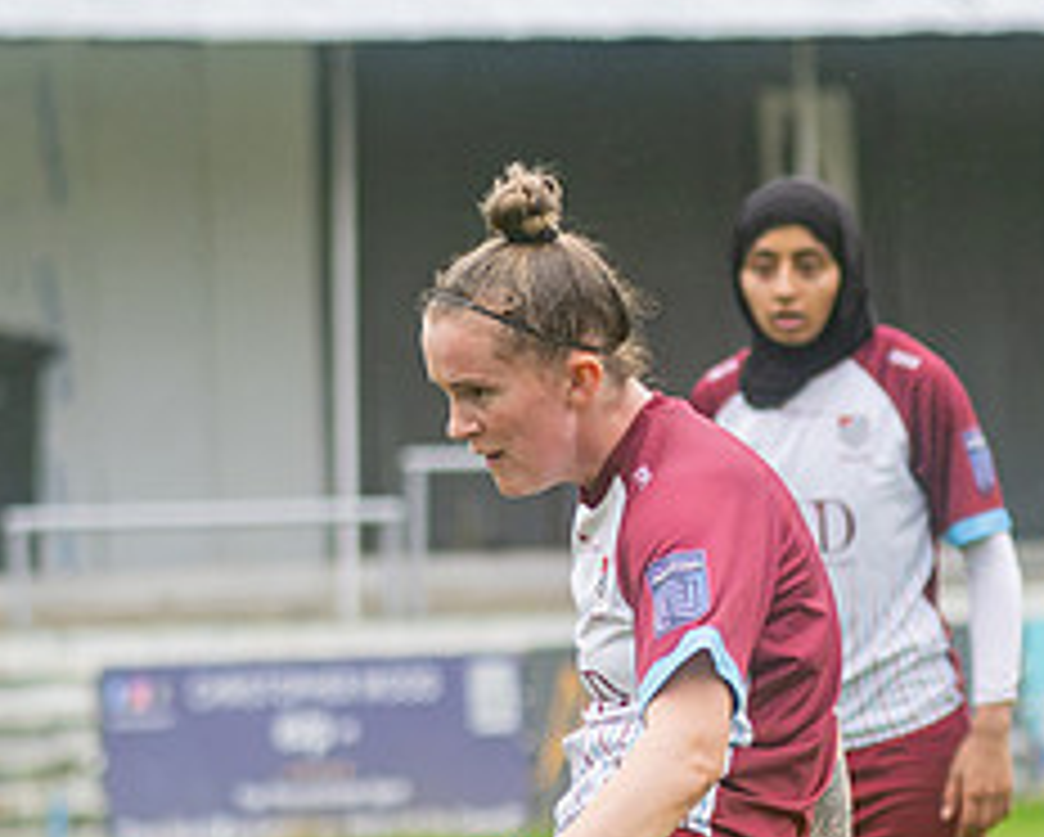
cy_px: 815
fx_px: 19823
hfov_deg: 3.0
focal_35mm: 641
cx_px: 144
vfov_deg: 2.4
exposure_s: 1/1600
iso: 800
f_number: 2.8
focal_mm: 120
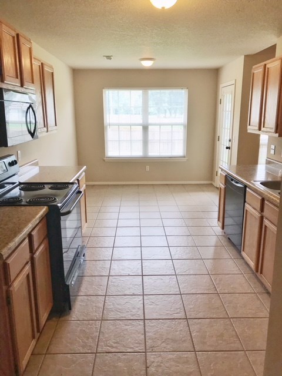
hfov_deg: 49.7
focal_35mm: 28
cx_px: 141
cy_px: 188
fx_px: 304
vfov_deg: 63.4
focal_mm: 3.99
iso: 32
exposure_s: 1/60
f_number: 1.8
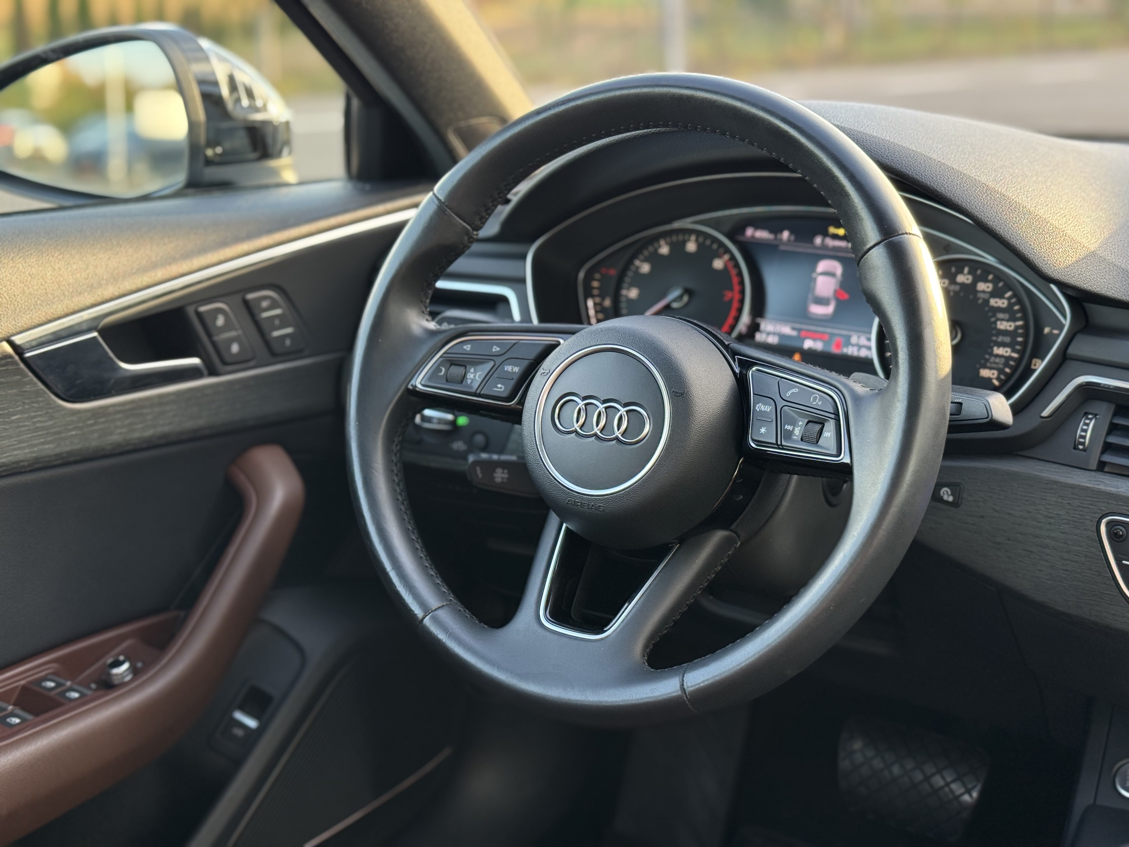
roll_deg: +0.6
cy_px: 424
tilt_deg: -14.5
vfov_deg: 30.3
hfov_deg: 39.7
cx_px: 564
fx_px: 1566
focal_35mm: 48
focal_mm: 6.76
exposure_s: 1/64
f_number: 1.78
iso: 100
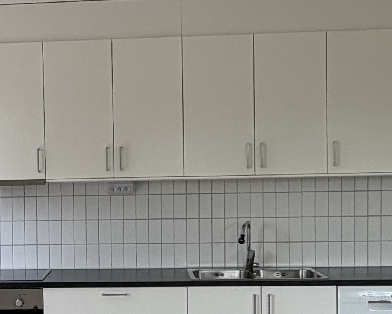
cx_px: 56
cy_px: 211
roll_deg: +1.6
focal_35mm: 74
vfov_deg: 20.6
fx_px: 859
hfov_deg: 25.1
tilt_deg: -2.7
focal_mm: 2.22
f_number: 2.2
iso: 100
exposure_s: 1/121
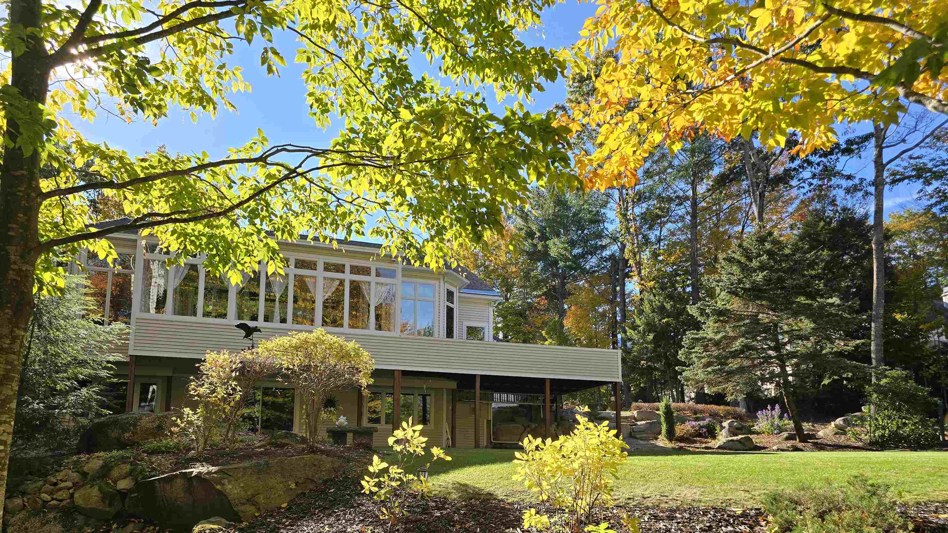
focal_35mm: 26
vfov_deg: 43.6
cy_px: 365
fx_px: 654
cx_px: 466
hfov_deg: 71.9
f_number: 1.7
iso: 12
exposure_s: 1/416
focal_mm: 6.3
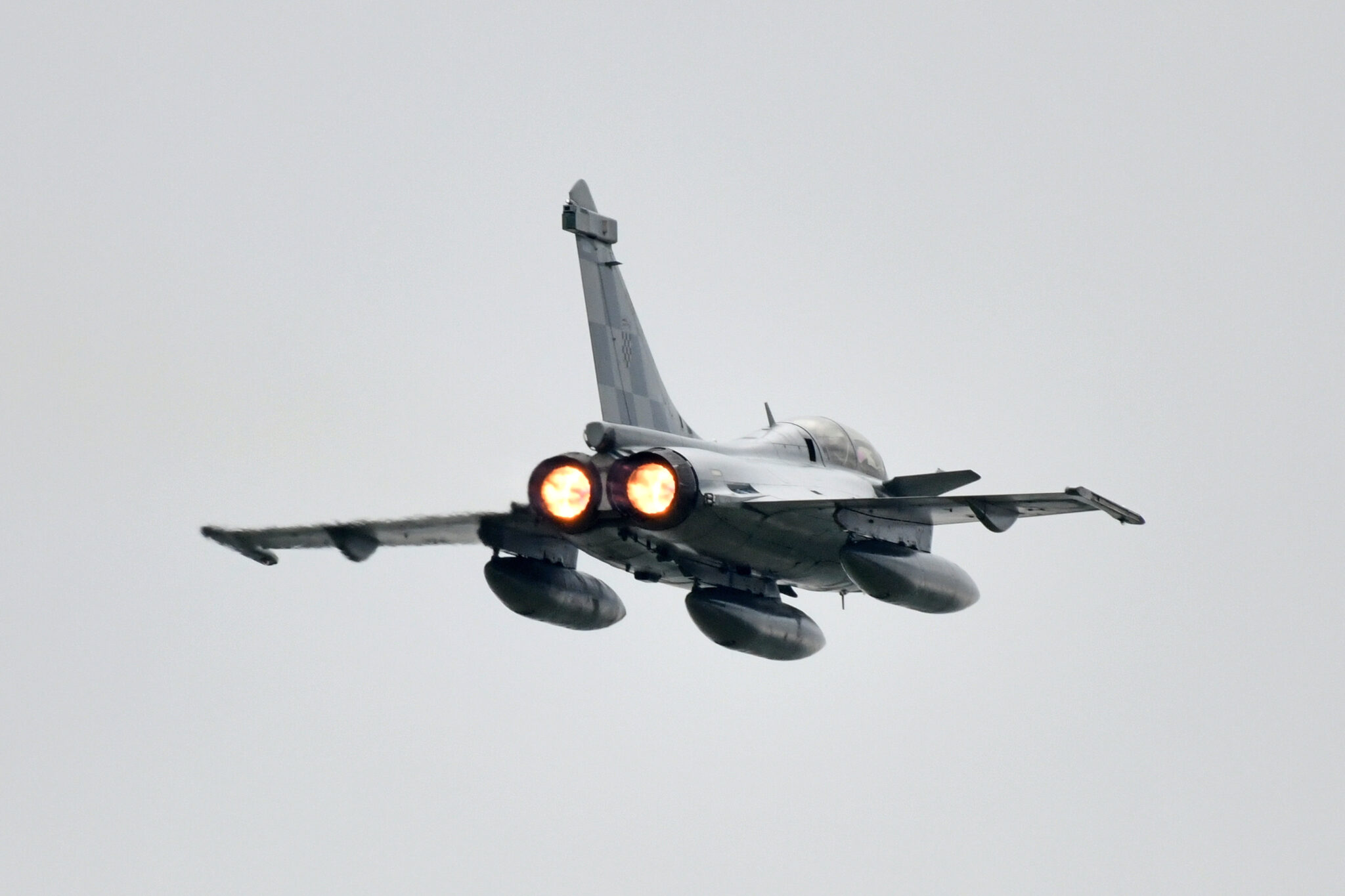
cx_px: 672
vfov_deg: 2.7
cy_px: 448
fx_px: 18678
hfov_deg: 4.1
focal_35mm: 500
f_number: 5.6
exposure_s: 1/2000
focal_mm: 500
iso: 800
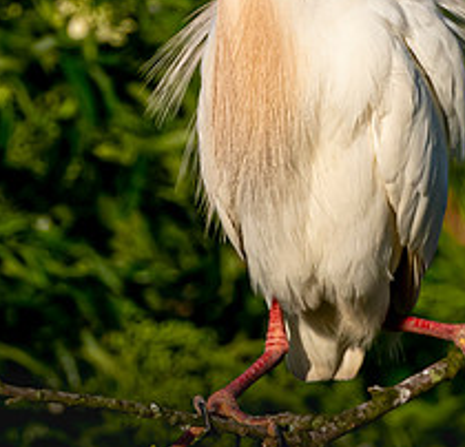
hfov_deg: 0.9
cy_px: -28
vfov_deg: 0.8
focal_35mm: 2025
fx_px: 30195
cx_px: 108
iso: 500
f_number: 8
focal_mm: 400
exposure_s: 1/1000
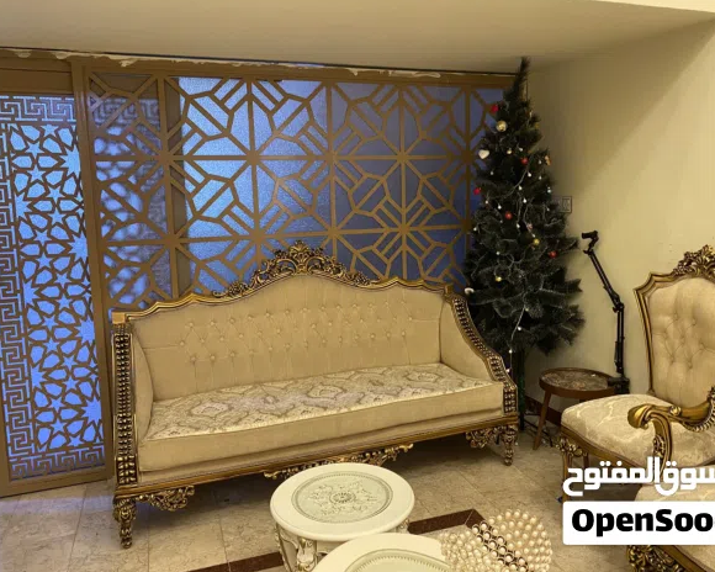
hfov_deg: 62.2
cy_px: 279
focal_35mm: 28
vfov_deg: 51.5
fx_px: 593
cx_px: 377
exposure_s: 1/50
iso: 320
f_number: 1.8
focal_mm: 4.25
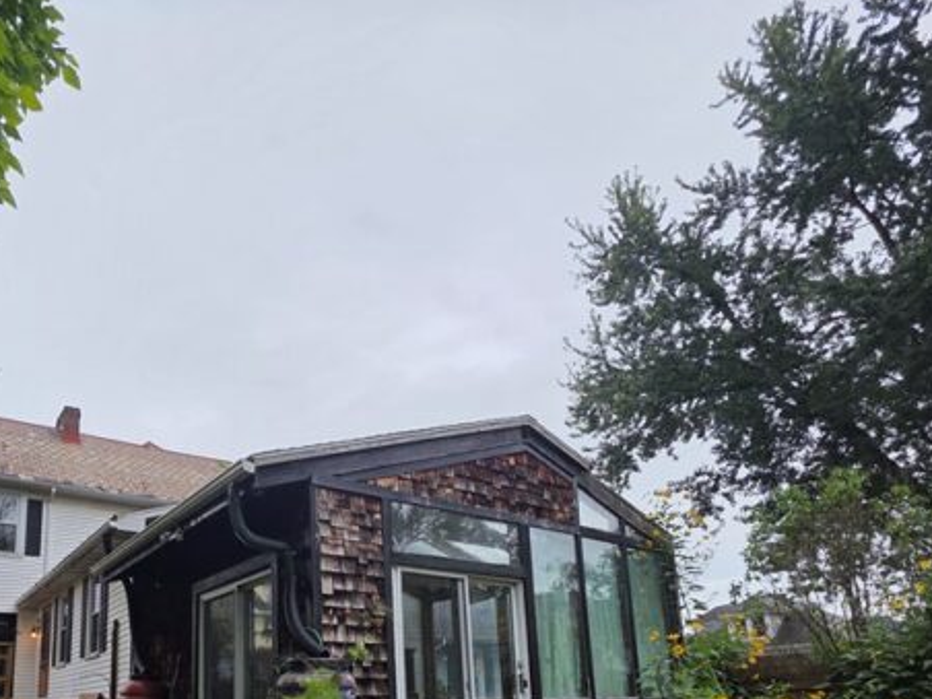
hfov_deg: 71.9
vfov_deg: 53.2
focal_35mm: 23
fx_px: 619
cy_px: 600
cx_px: 315
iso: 40
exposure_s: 1/280
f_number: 1.9
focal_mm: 2.2
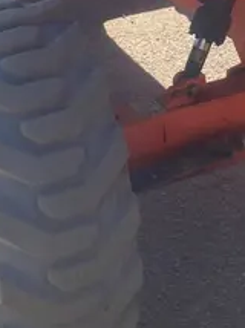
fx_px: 908
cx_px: 198
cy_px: -62
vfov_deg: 19.3
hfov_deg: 15.3
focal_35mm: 96
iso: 20
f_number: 1.8
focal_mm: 3.99
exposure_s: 1/1156
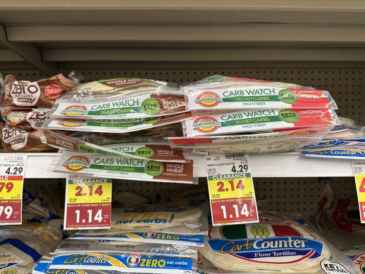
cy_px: 137
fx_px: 253
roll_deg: +0.9
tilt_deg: -2.7
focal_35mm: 24
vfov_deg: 56.8
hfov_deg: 71.6
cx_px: 182
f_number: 1.78
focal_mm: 6.86
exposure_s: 1/62
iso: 125
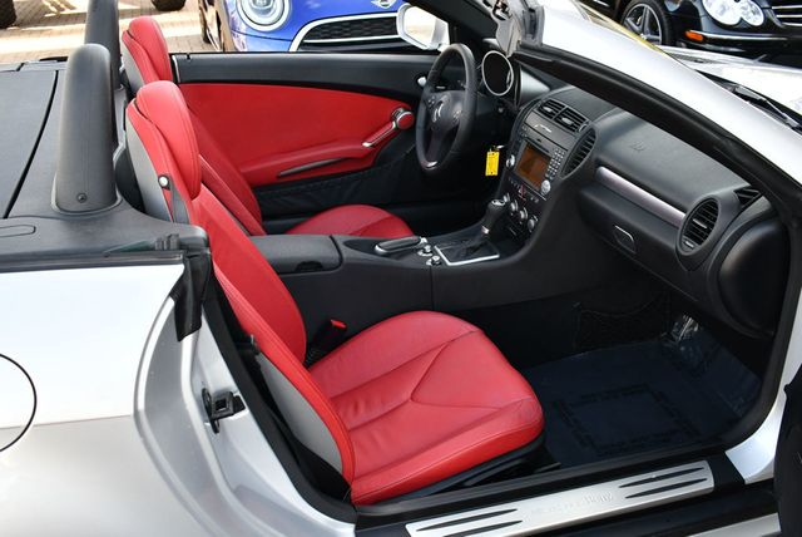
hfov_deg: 53.1
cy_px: 268
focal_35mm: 36
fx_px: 803
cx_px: 401
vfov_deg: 36.9
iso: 400
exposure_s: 1/250
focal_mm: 18
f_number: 4.5
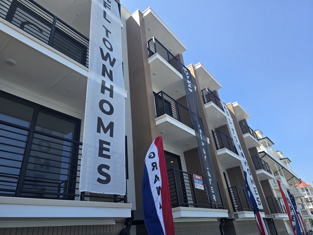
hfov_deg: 73.9
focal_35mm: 23
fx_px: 208
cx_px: 156
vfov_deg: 58.9
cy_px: 118
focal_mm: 6.3
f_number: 1.7
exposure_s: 1/360
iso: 12
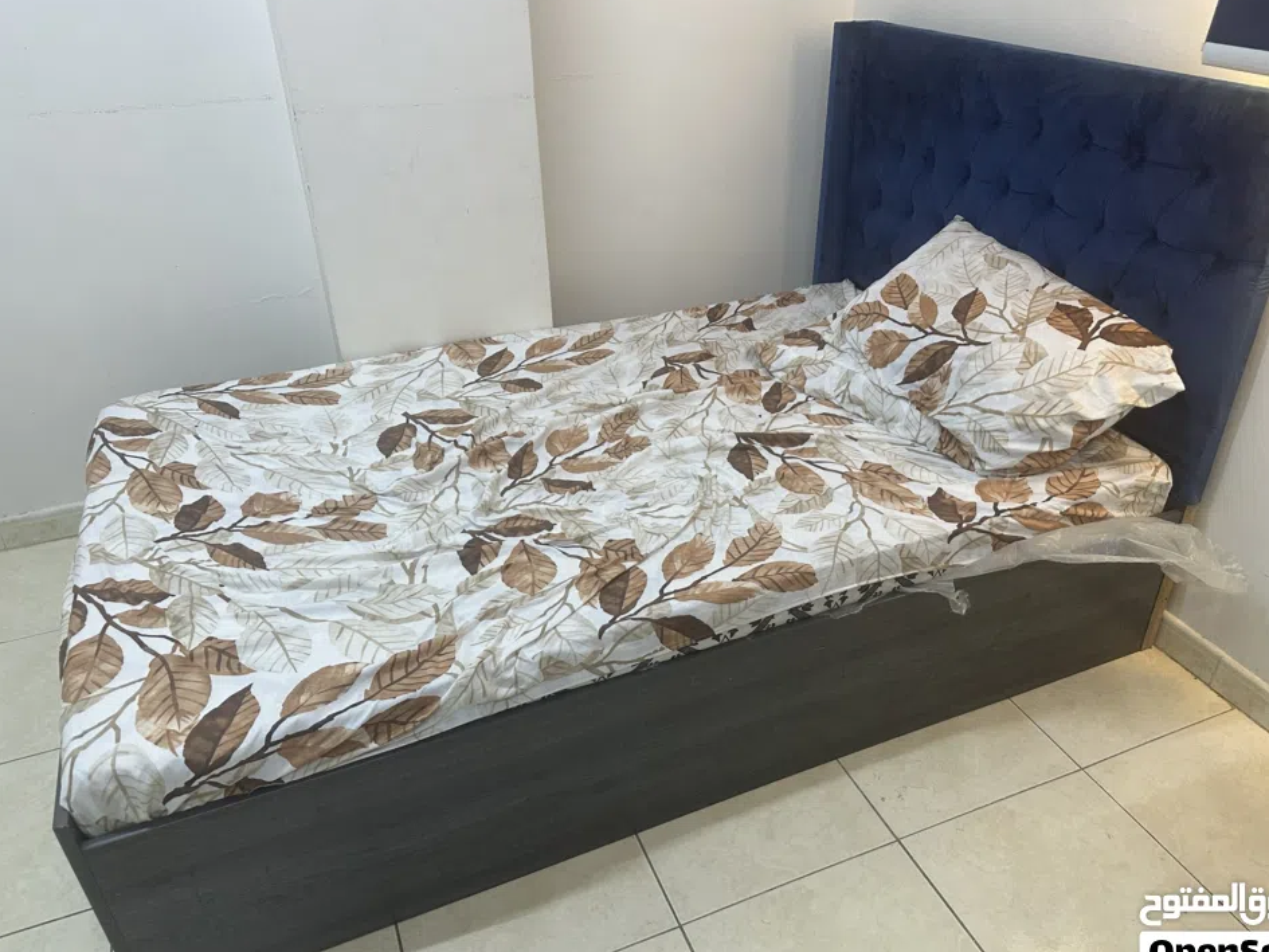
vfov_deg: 53.1
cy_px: 495
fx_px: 953
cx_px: 679
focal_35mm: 26
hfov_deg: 67.2
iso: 250
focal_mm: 6.86
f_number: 1.78
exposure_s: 1/60
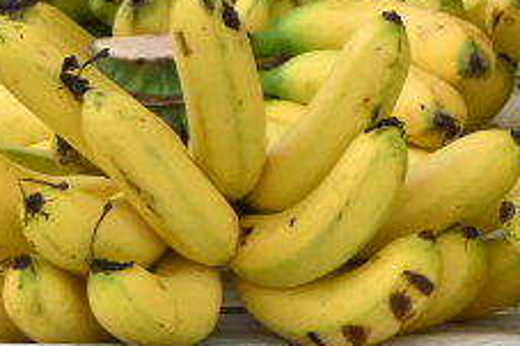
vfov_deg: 4.4
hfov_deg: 6.0
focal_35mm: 311
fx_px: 4483
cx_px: 1734
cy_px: 362
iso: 200
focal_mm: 29
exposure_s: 1/250
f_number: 4.8
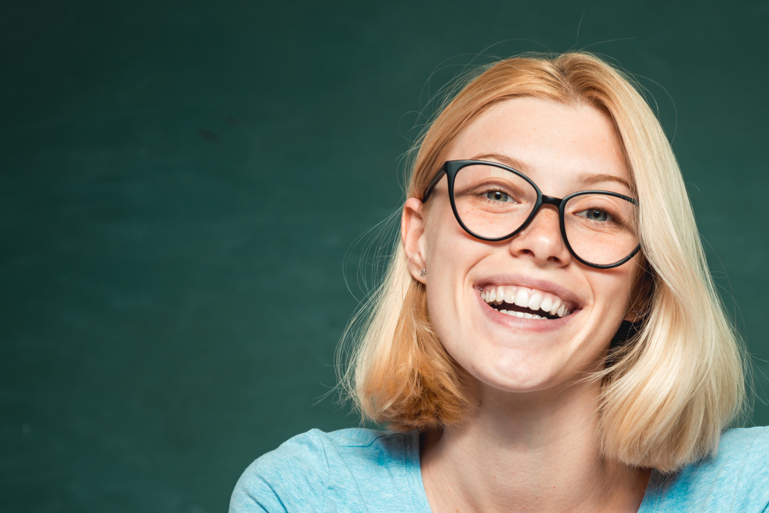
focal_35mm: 128
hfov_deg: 16.0
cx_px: 543
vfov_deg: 10.6
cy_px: 502
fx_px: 2735
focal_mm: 60
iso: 100
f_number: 4.5
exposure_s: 1/160
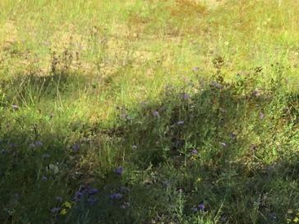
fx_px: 1053
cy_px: -150
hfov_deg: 13.7
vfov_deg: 11.4
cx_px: 601
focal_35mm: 122
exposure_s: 1/578
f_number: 1.8
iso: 20
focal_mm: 3.99
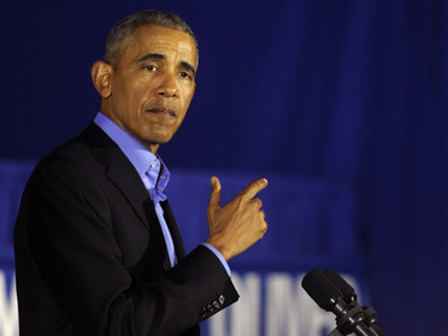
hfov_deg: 5.7
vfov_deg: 4.3
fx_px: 4517
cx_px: 243
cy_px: 171
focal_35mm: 349
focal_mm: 300
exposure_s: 1/320
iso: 1600
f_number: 4
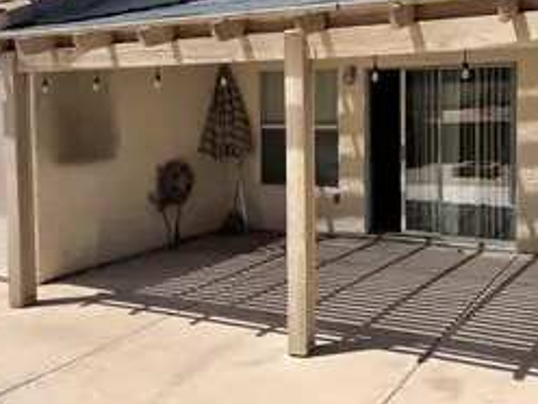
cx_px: 336
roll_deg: +1.1
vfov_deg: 34.1
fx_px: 653
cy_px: 141
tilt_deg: -1.2
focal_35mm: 42
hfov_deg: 44.4
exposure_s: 1/2660
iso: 32
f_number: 1.6
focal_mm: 5.1
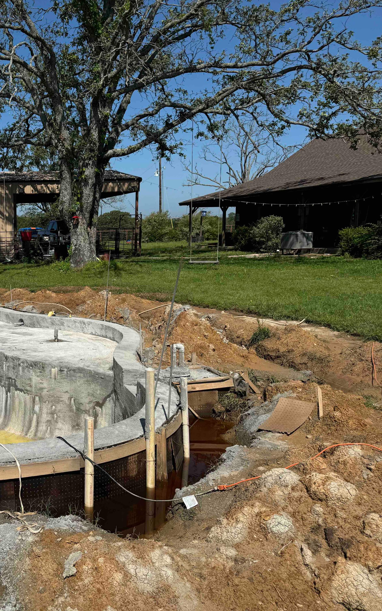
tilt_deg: -8.3
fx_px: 566
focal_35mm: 34
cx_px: -26
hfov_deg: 33.2
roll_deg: +1.7
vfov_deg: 56.7
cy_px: 305
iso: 80
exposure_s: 1/7937
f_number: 1.78
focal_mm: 6.76
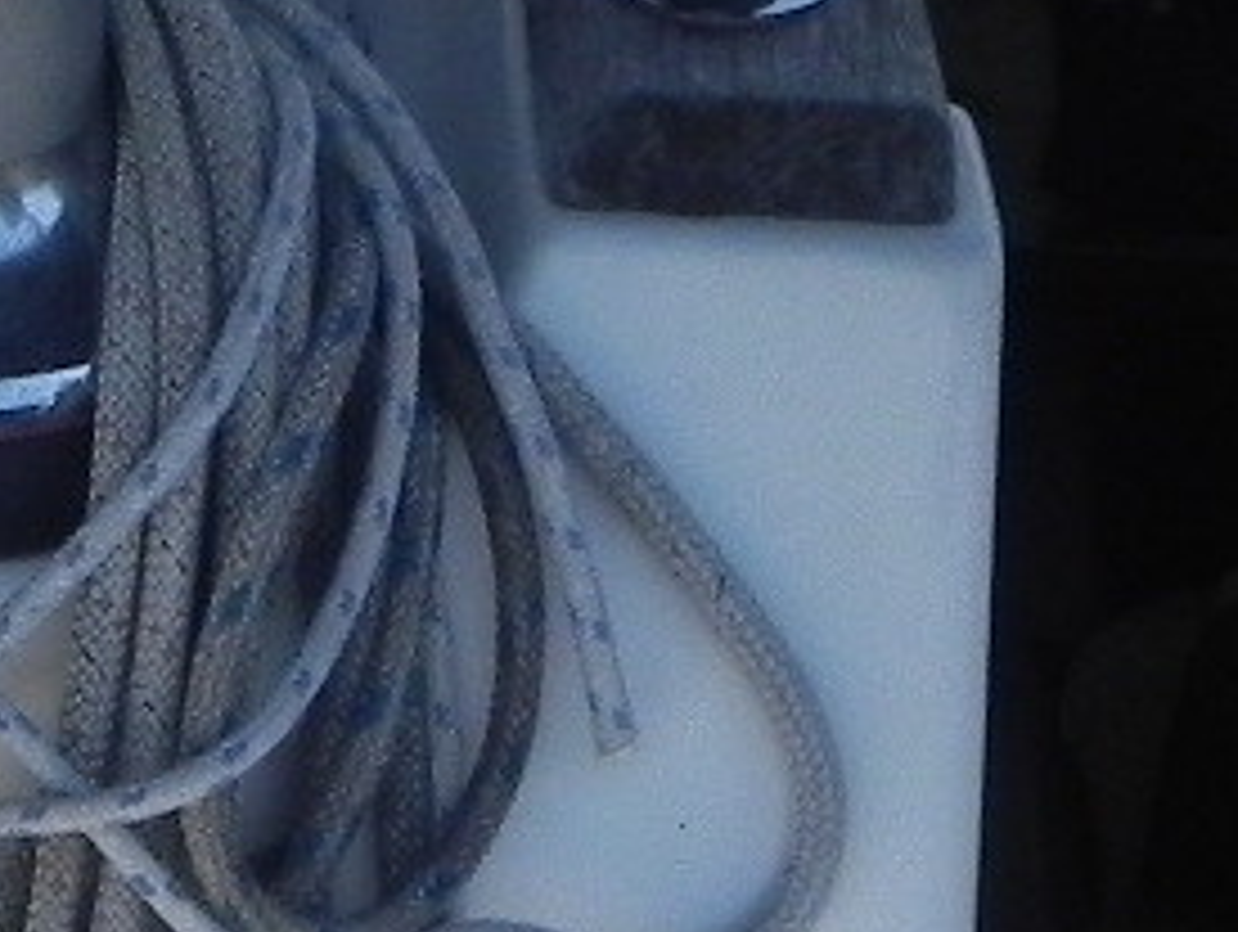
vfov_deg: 9.7
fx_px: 5407
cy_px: 1166
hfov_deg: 12.8
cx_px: -117
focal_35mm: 151
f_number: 7.1
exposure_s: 1/397
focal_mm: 4.6
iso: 160
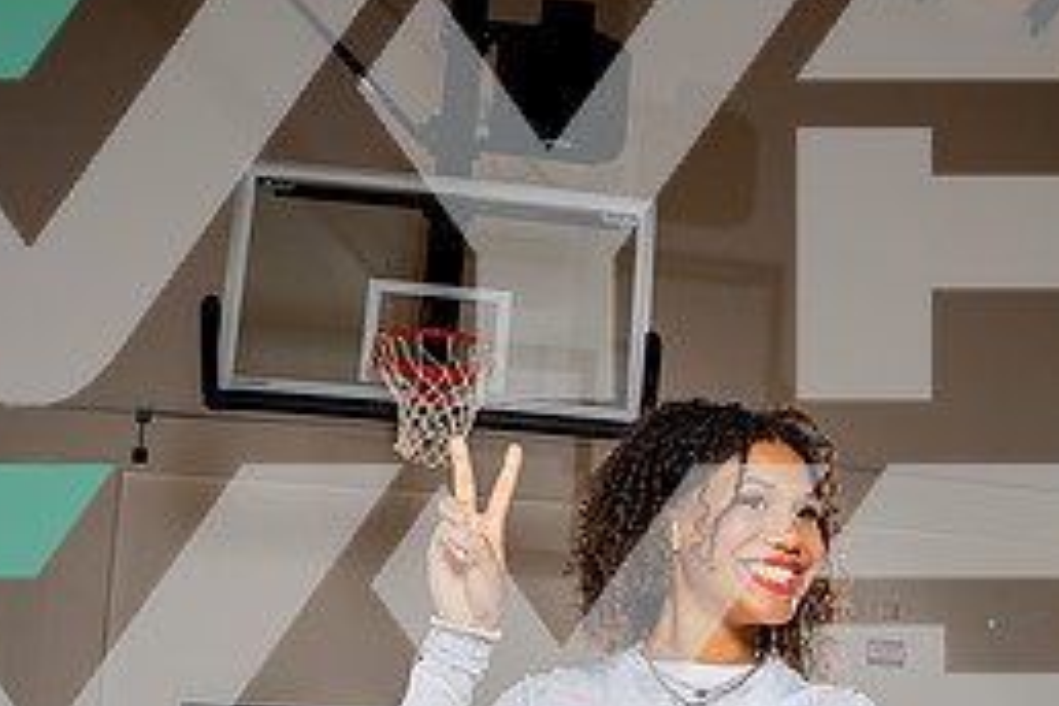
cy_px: 683
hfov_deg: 42.8
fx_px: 1324
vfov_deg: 28.3
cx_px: 731
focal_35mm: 45
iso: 200
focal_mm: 20
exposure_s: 1/250
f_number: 5.6
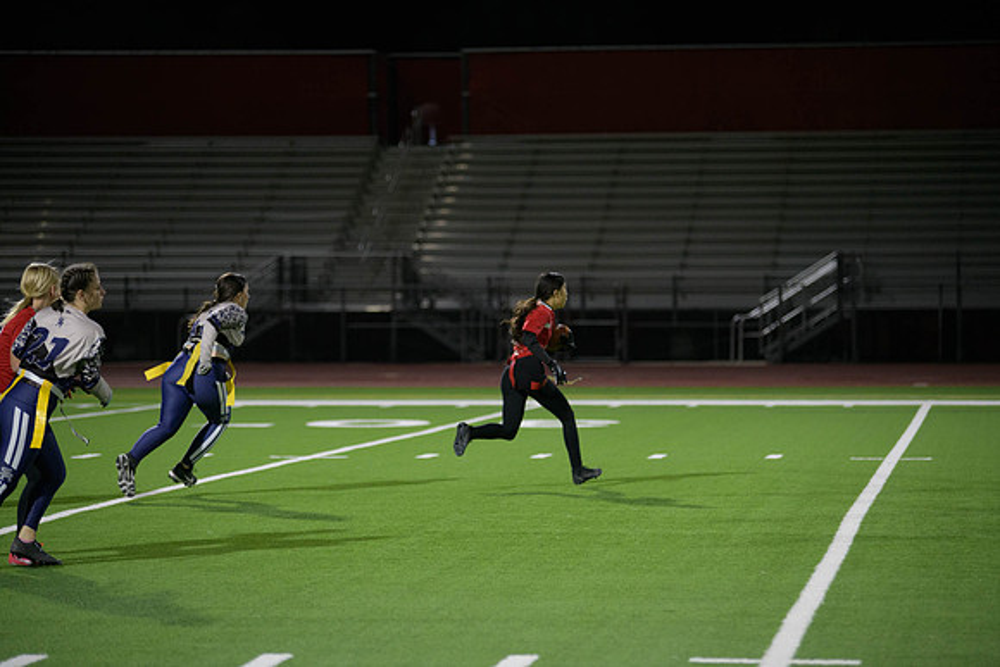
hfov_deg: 14.7
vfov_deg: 9.8
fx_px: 3890
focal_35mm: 140
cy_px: 334
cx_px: 500
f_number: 2.8
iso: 2500
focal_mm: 140
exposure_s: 1/640
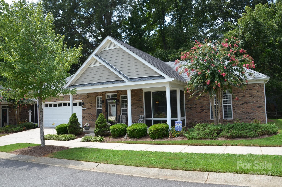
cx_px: 141
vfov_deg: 47.7
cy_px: 94
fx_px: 211
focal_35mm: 27
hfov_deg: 67.5
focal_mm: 18
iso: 180
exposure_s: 1/250
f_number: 8
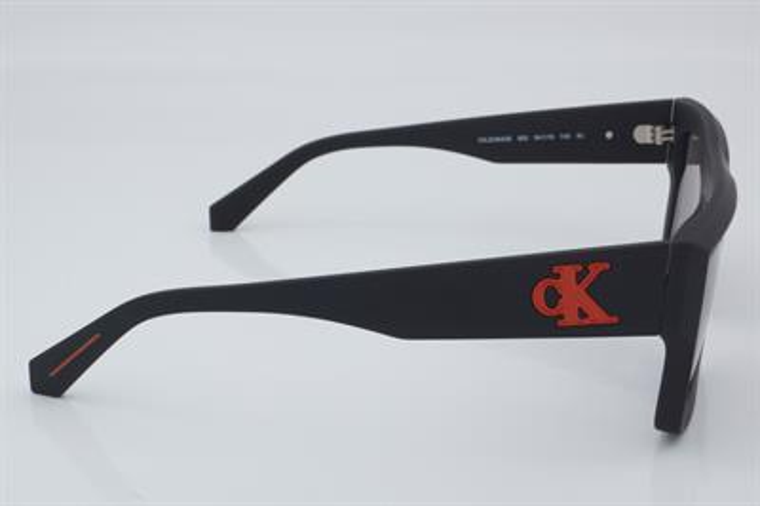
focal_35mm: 75
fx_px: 1582
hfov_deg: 27.0
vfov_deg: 18.2
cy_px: 253
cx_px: 380
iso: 100
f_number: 32
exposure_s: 1/4
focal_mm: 50
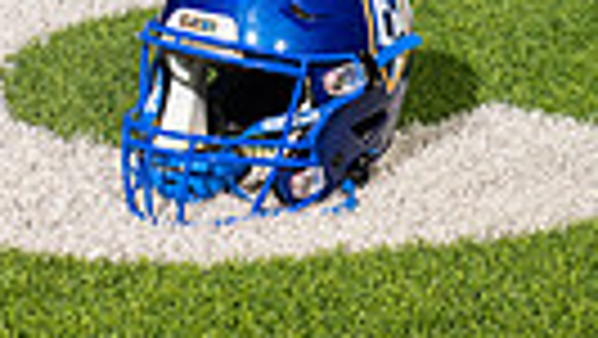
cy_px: -604
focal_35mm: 170
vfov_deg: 6.6
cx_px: 414
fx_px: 2697
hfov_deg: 12.6
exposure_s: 1/320
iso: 800
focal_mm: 48
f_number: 7.1
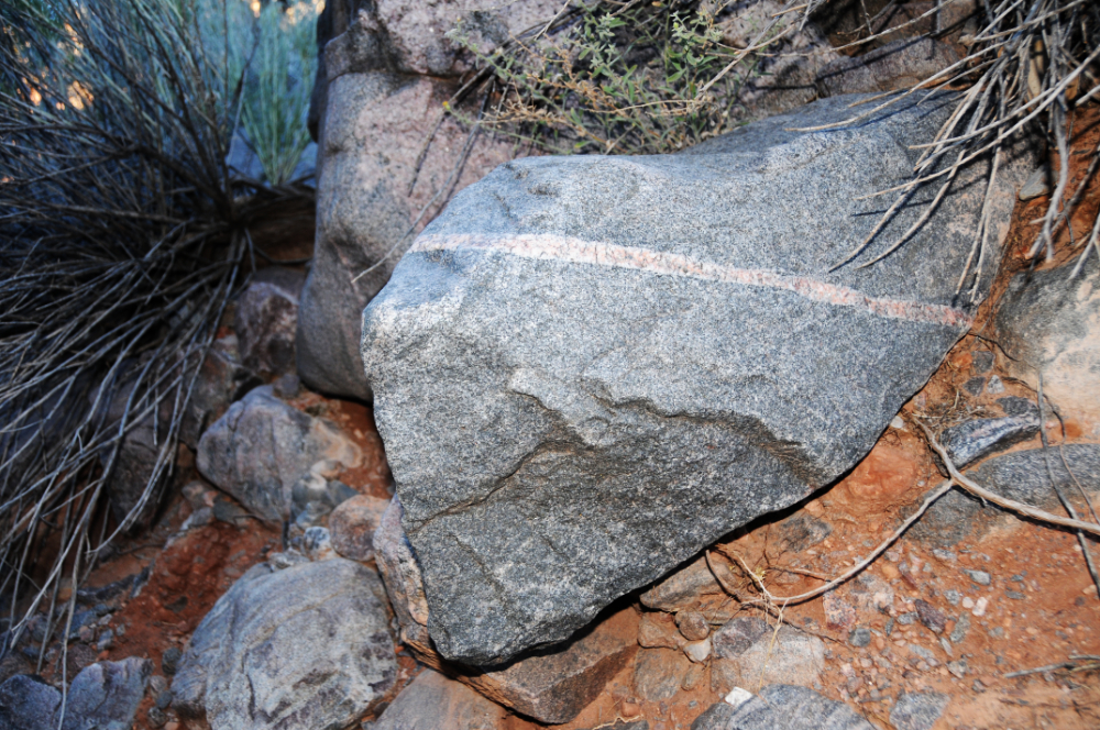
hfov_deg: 62.0
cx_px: 550
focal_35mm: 30
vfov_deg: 43.5
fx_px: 915
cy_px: 365
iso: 250
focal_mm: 20
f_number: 3.5
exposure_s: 1/250
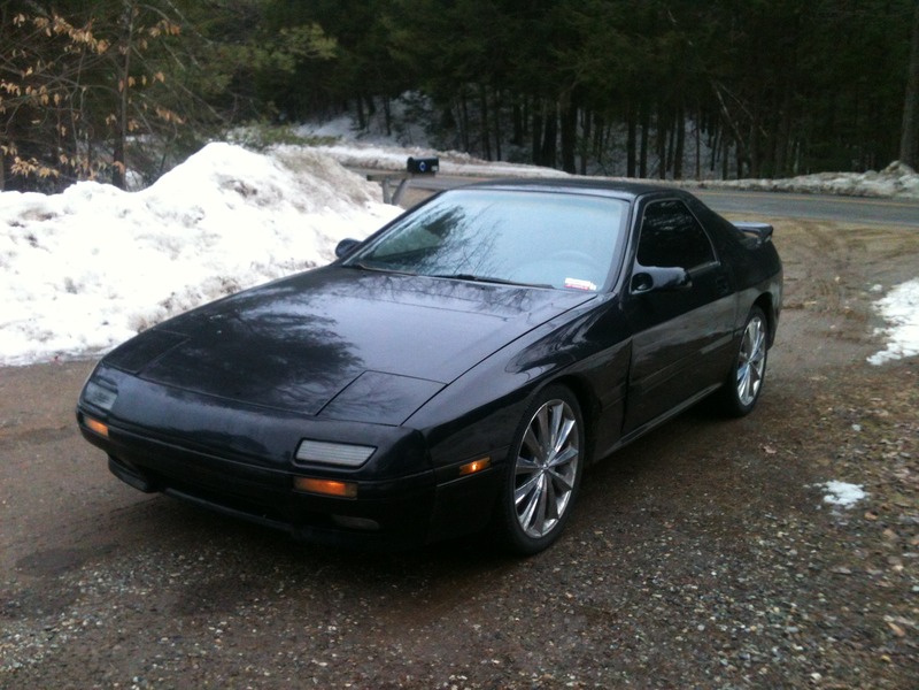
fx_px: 929
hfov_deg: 52.6
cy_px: 345
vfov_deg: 40.7
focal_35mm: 35
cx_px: 460
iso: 160
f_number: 2.8
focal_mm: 3.85
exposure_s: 1/120
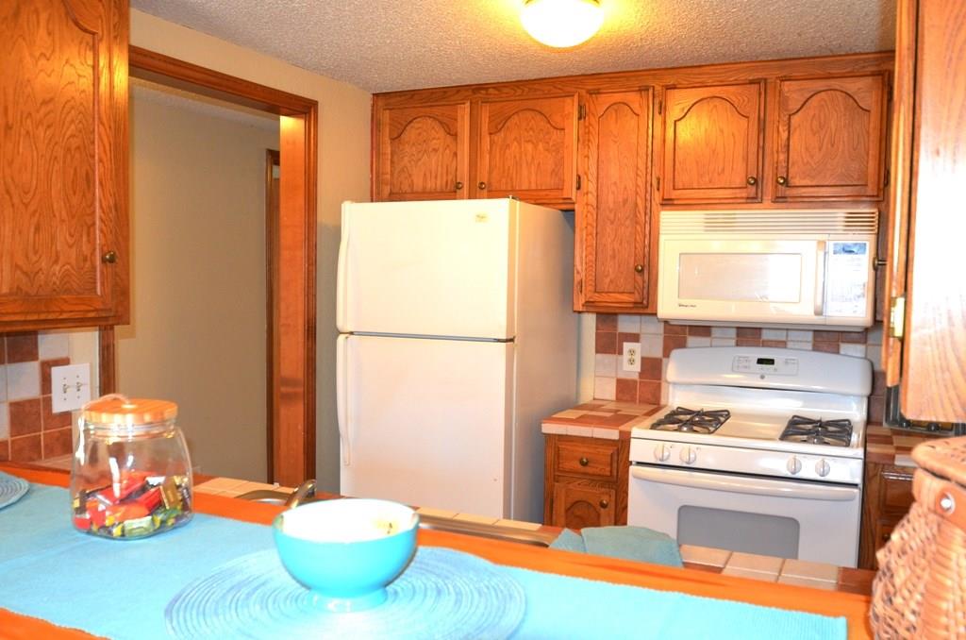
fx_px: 843
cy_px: 320
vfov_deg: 41.5
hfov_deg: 59.6
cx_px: 483
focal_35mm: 32
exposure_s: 1/60
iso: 1400
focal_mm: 21
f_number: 4.5
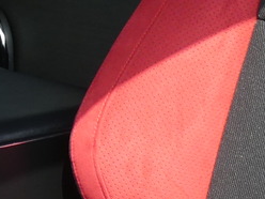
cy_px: 34
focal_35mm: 155
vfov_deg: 9.5
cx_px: -162
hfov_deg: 12.0
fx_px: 1187
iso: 80
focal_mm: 4.3
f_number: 3.3
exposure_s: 1/250
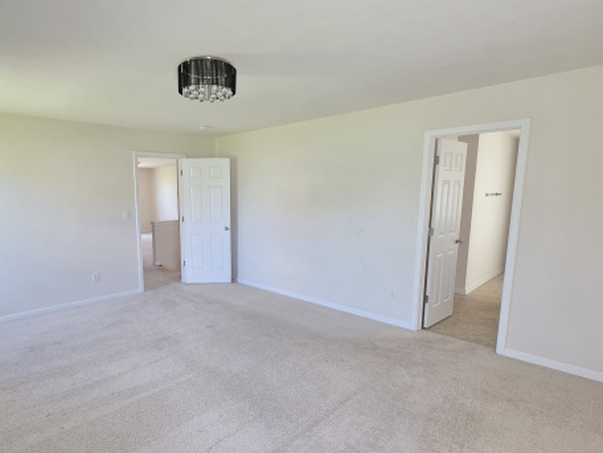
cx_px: 235
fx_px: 331
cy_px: 244
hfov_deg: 83.4
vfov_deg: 68.6
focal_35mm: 19
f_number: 1.9
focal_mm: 2.2
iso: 250
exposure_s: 1/120
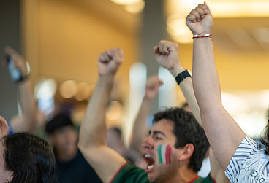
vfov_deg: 8.3
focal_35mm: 168
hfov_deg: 12.1
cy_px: 127
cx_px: 178
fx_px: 1264
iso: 400
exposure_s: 1/200
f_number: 1.4
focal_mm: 105
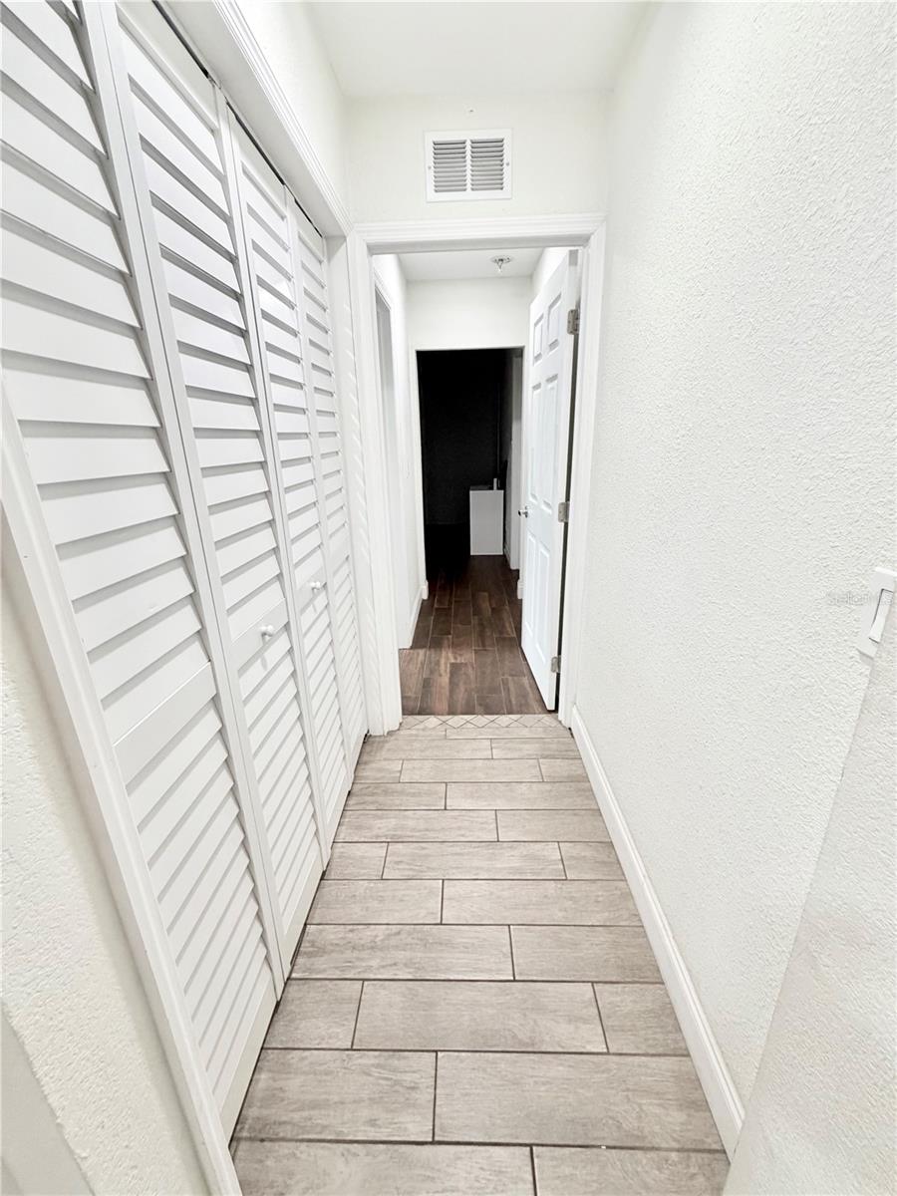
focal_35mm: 14
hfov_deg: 85.7
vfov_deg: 102.1
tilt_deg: -18.4
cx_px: 448
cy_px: 598
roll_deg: +1.2
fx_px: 484
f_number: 2.2
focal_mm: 2.22
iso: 250
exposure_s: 1/120
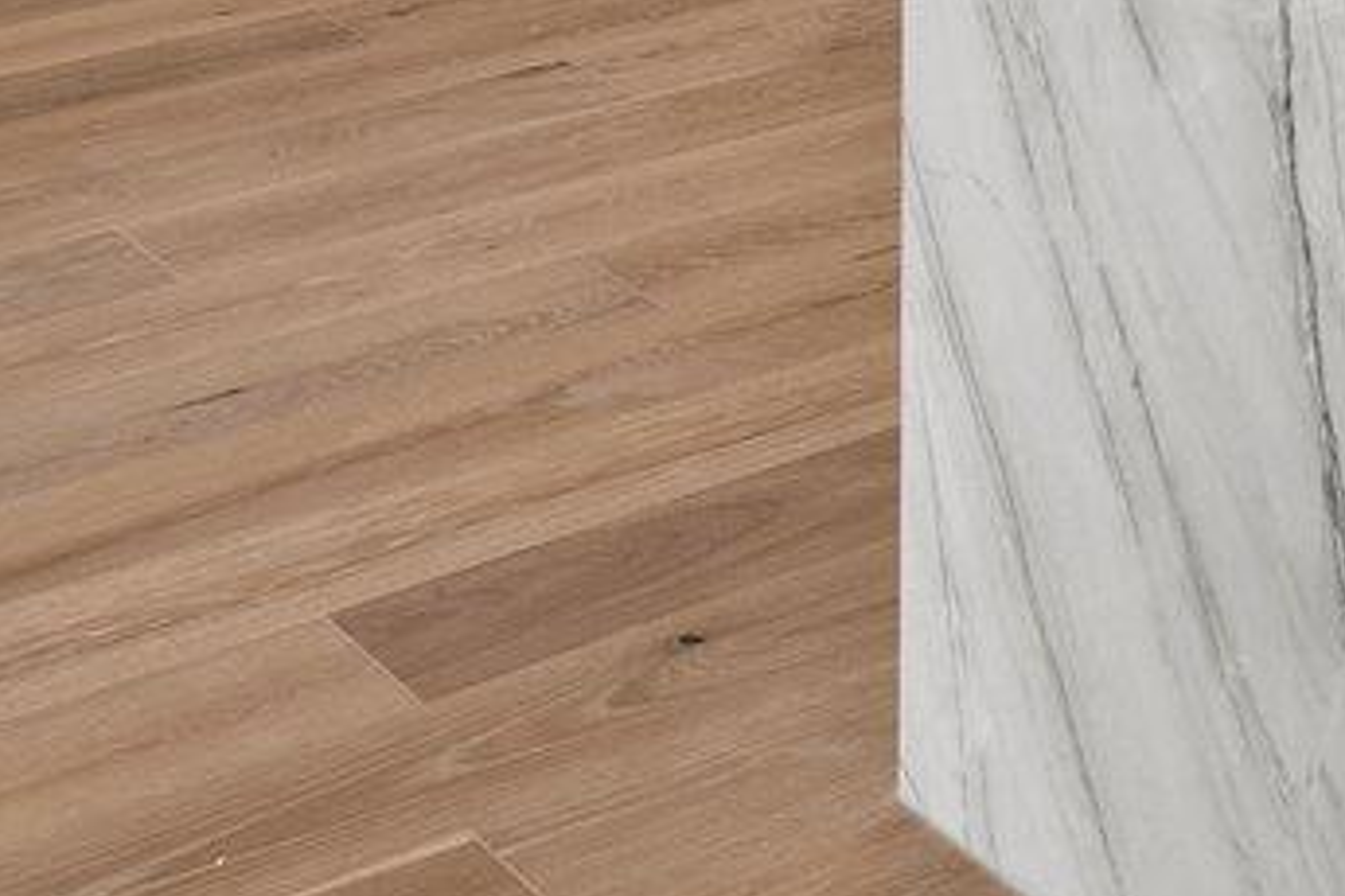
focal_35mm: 95
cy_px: -1151
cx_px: 2546
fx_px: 3549
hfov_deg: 17.0
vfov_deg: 12.0
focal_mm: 16
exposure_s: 1/1.43
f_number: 8
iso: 400
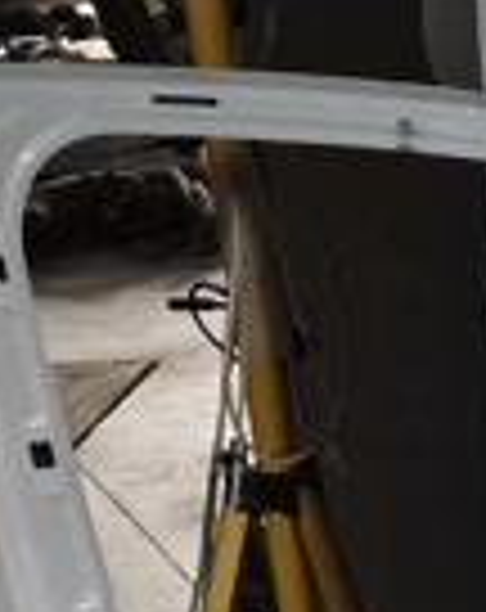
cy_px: 927
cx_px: 756
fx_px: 1914
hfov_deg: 13.5
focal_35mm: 106
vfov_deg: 16.5
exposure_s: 1/100
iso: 1600
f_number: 1.8
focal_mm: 5.4
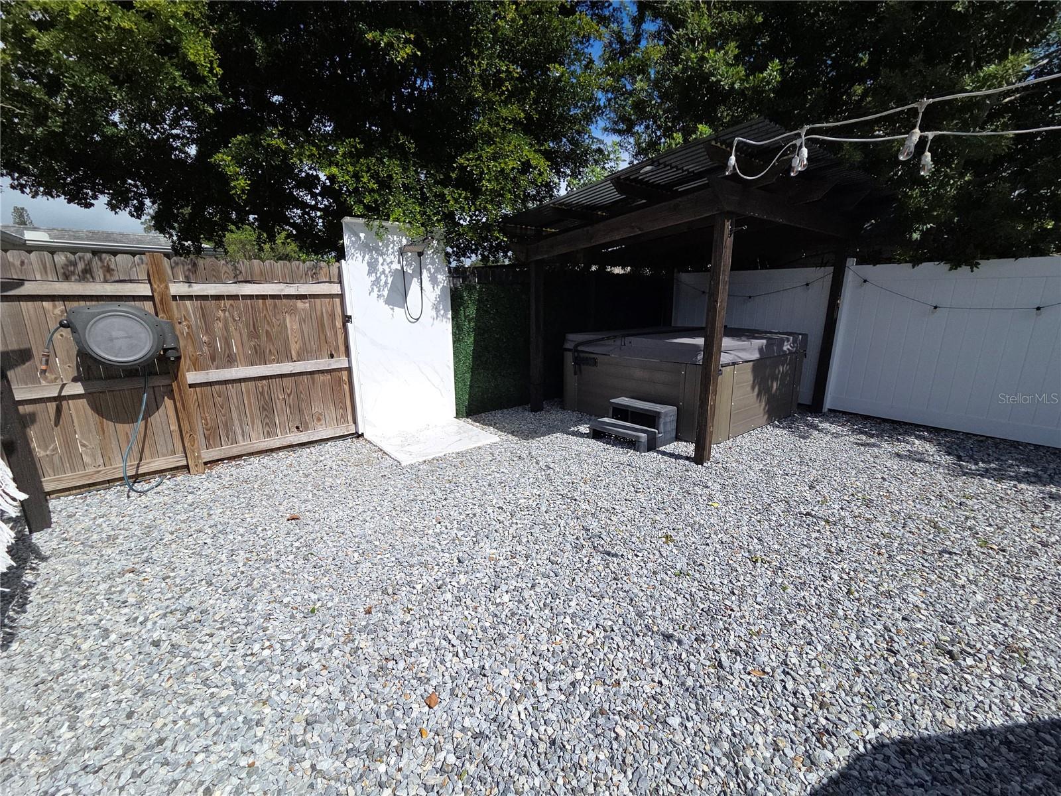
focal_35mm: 13
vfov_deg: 89.9
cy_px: 398
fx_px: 398
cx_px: 530
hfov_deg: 106.2
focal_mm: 2.2
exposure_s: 1/2621
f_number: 2.2
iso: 50
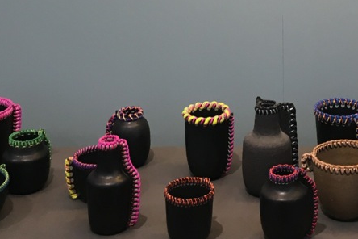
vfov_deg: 13.5
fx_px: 865
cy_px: -237
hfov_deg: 23.1
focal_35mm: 87
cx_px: 278
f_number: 2.2
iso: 25
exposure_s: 1/33
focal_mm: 4.15
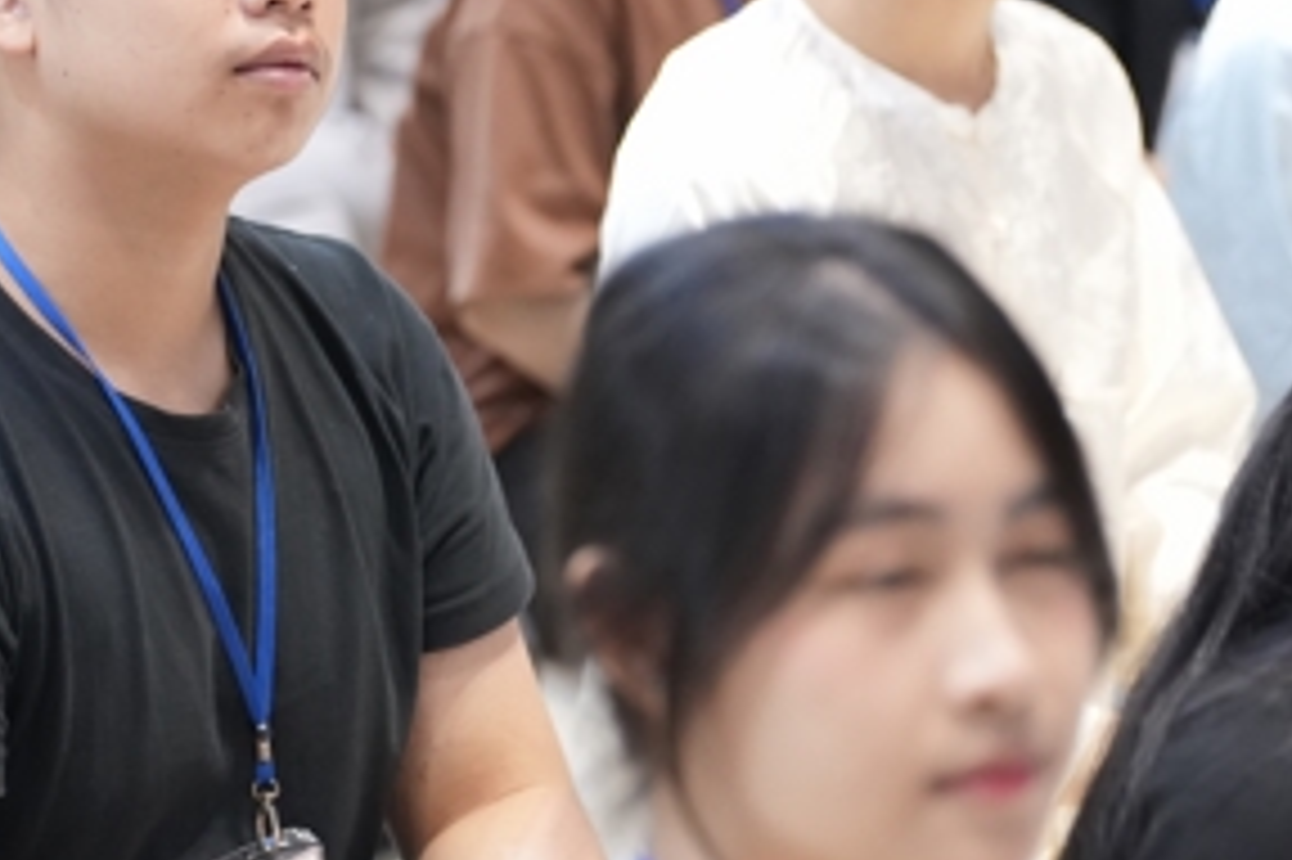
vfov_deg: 6.6
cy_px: 65
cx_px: 324
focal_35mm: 206
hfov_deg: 10.0
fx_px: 7389
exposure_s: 1/200
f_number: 2.8
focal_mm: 91
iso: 4000
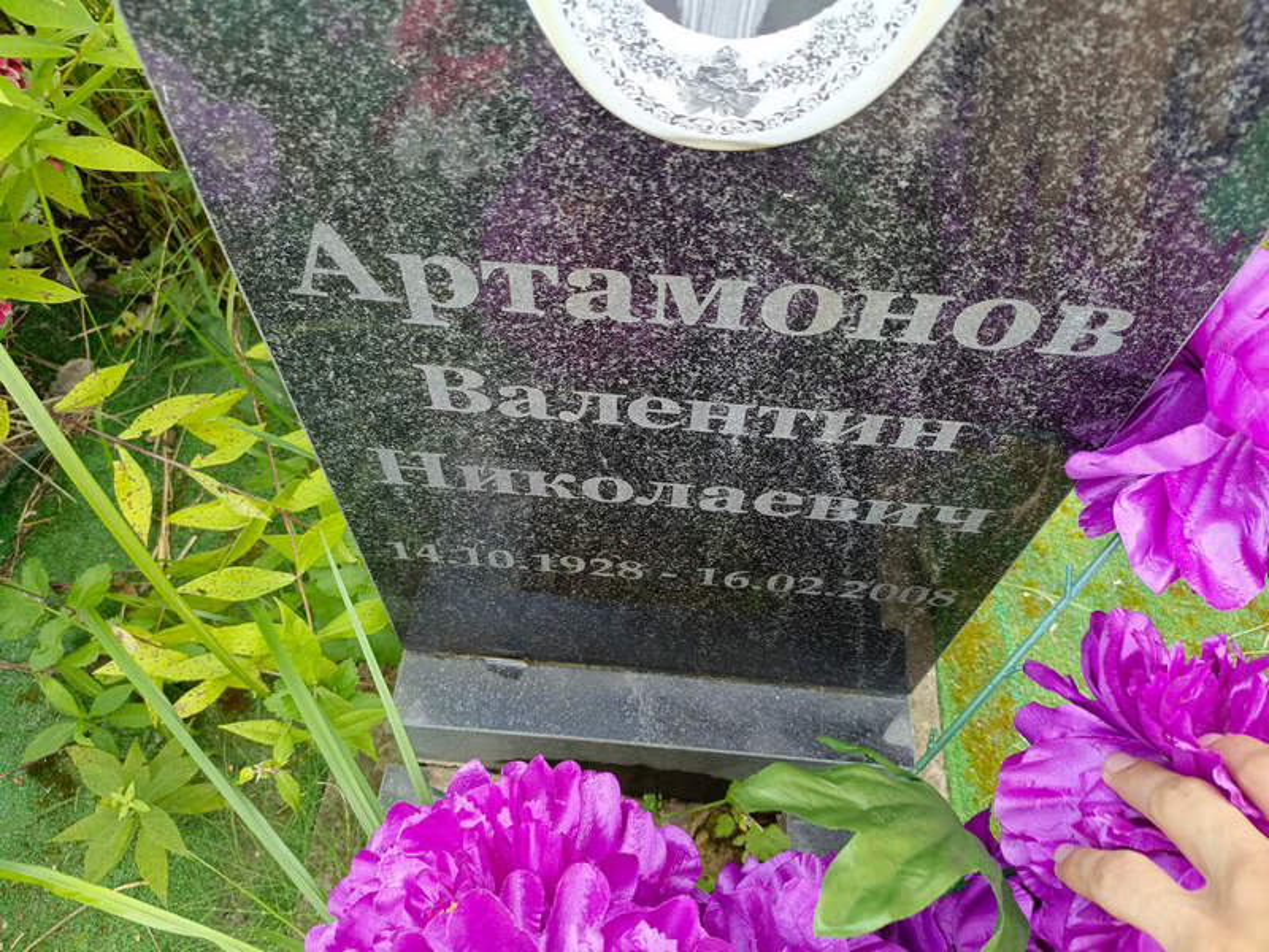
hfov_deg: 69.4
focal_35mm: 25
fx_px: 916
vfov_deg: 54.9
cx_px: 634
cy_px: 476
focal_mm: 4.76
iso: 189
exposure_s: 1/100
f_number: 1.69
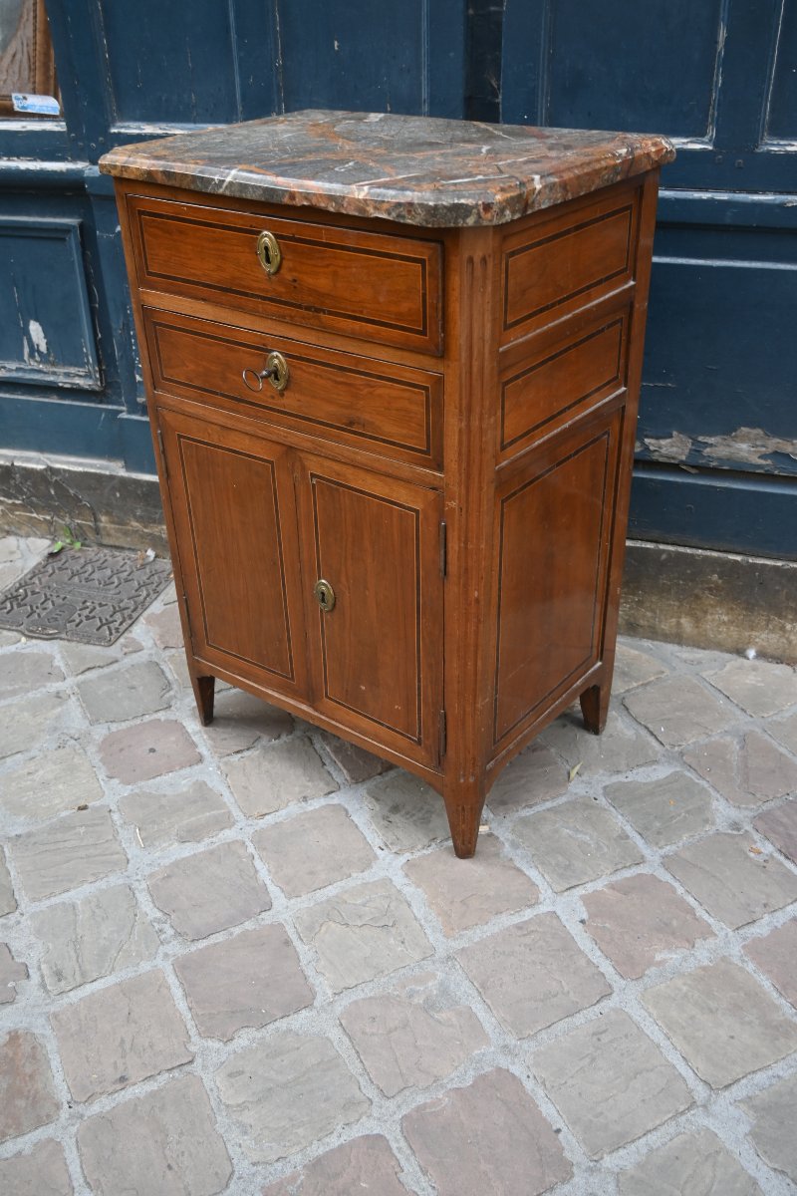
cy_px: 598
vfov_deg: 57.2
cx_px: 398
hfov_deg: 40.0
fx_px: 1096
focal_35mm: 33
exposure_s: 1/250
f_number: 4
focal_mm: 22
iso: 250
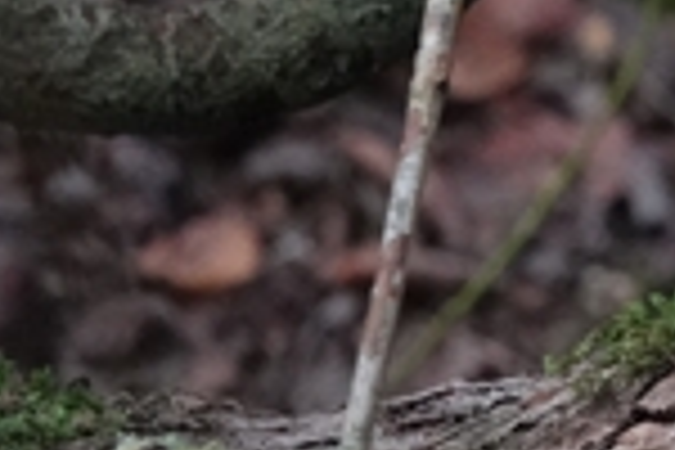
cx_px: 1210
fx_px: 11118
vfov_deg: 2.3
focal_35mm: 593
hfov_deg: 3.5
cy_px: -232
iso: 2500
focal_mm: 51.14
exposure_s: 1/160
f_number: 7.1
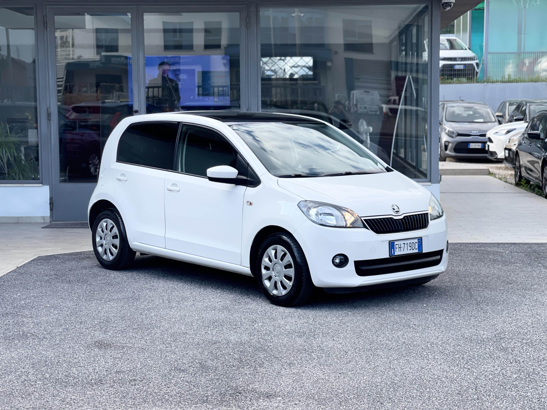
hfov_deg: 30.3
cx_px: 274
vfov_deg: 22.9
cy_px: 205
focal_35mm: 64
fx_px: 1011
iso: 32
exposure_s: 1/391
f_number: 2.2
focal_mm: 7.5
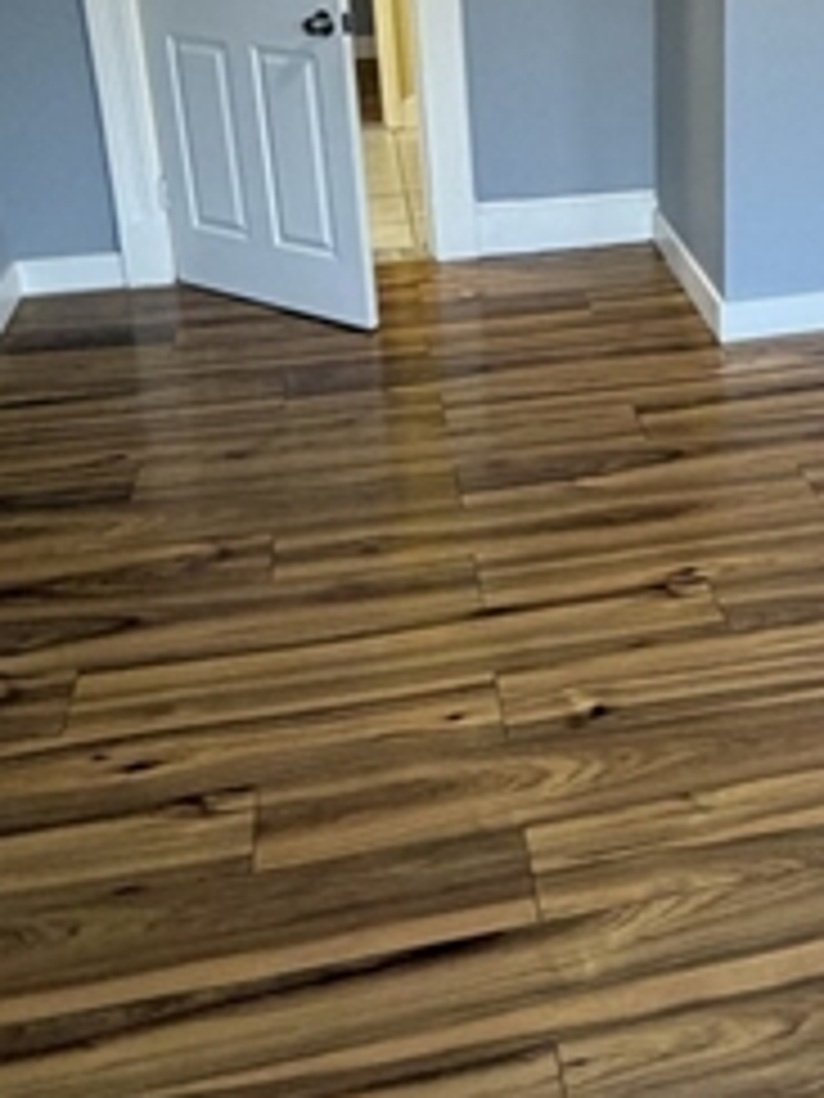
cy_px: 248
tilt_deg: -18.7
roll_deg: -0.3
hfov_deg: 31.6
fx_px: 1397
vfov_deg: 41.4
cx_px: 716
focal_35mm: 44
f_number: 2.2
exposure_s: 1/60
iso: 250
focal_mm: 2.22
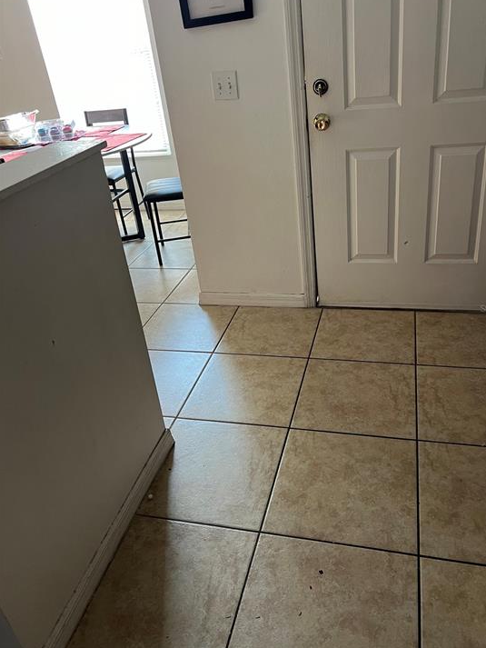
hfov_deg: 49.7
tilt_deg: -27.6
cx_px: 260
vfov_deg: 63.4
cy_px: 308
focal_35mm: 28
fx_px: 524
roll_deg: +7.8
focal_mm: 5.7
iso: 250
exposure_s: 1/60
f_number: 1.5
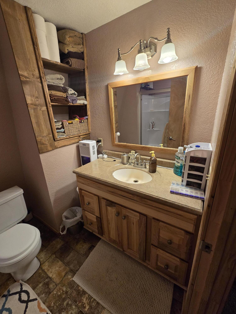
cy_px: 157
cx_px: 118
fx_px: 118
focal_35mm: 13
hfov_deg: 89.9
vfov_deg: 106.2
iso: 250
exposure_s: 1/60
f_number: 2.2
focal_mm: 2.2
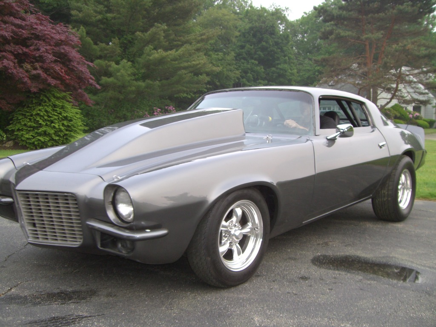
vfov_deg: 37.7
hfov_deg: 49.0
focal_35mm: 38
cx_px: 218
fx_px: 479
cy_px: 164
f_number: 2.7
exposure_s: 1/160
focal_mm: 6.2
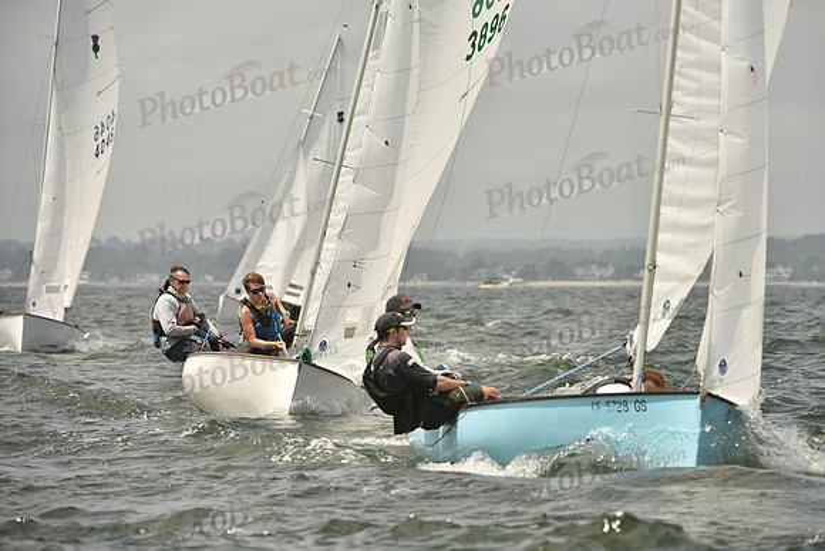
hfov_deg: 7.6
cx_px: 412
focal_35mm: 270
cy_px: 276
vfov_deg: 5.1
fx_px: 6189
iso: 320
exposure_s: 1/1600
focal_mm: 270
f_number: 7.1
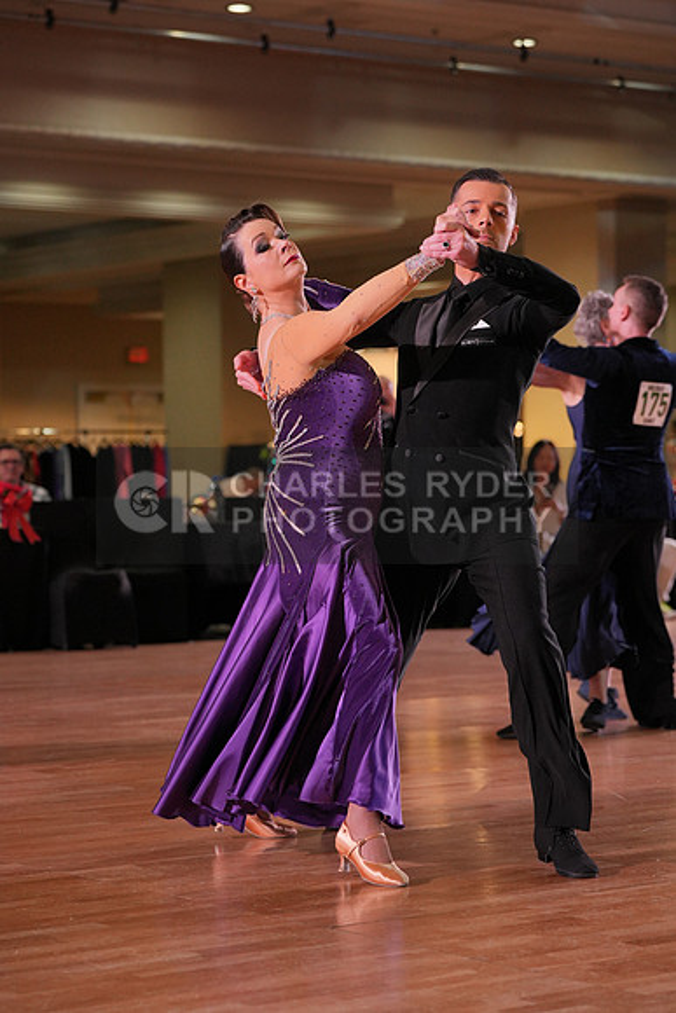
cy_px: 506
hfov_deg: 15.0
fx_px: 2561
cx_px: 338
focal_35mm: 91
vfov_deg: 22.4
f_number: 4
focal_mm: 91
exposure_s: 1/500
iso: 1600
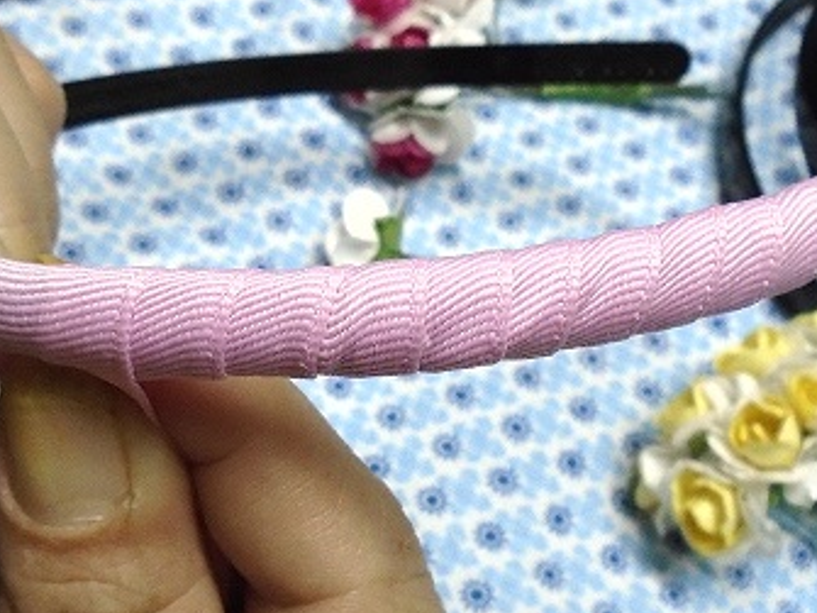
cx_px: 383
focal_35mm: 50
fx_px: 1180
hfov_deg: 38.2
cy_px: 321
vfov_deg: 29.1
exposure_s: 1/20
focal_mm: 4.6
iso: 400
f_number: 3.2
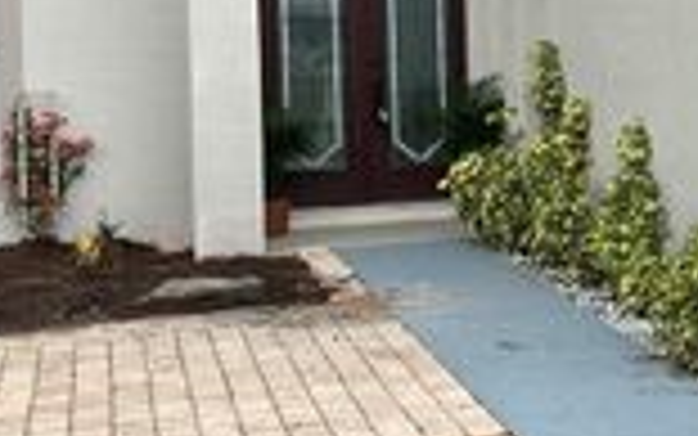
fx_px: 1560
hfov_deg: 24.7
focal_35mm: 82
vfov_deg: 15.7
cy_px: 16
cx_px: 590
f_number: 1.78
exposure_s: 1/1289
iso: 80
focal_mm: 6.86
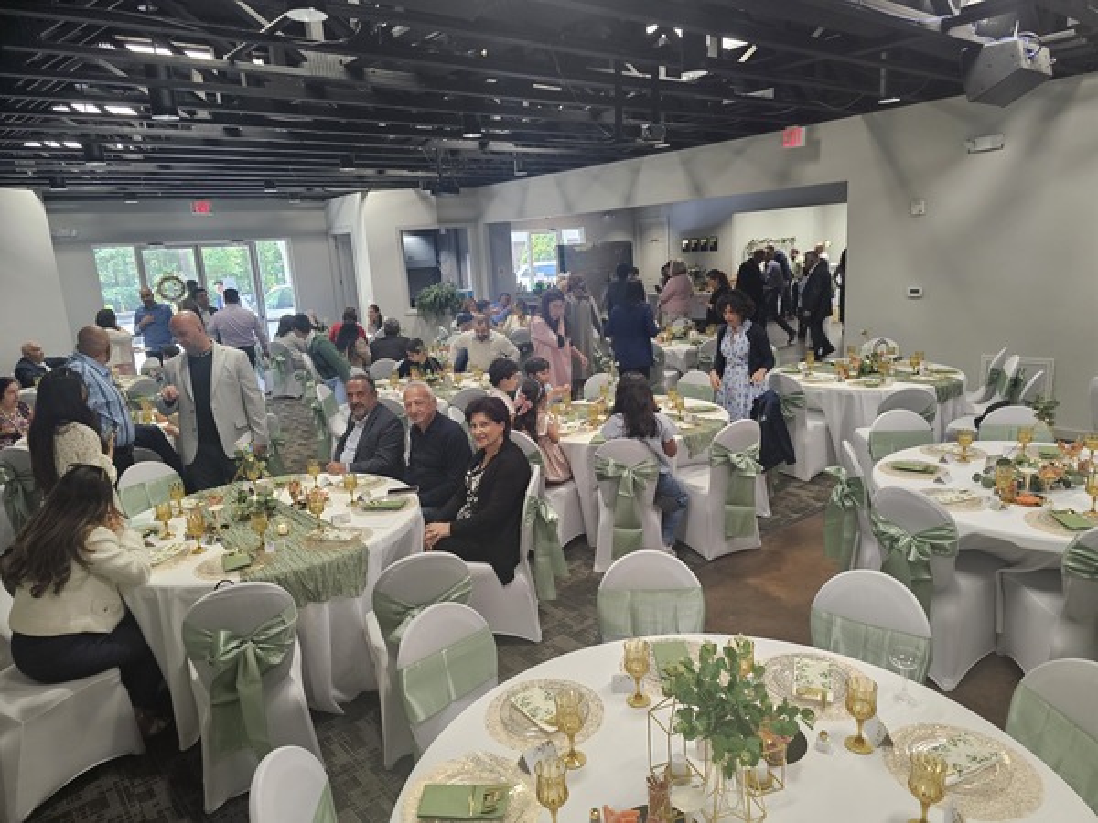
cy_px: 412
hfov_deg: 73.9
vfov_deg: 58.9
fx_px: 730
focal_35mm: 23
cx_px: 549
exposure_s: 1/120
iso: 400
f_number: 1.7
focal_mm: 6.3
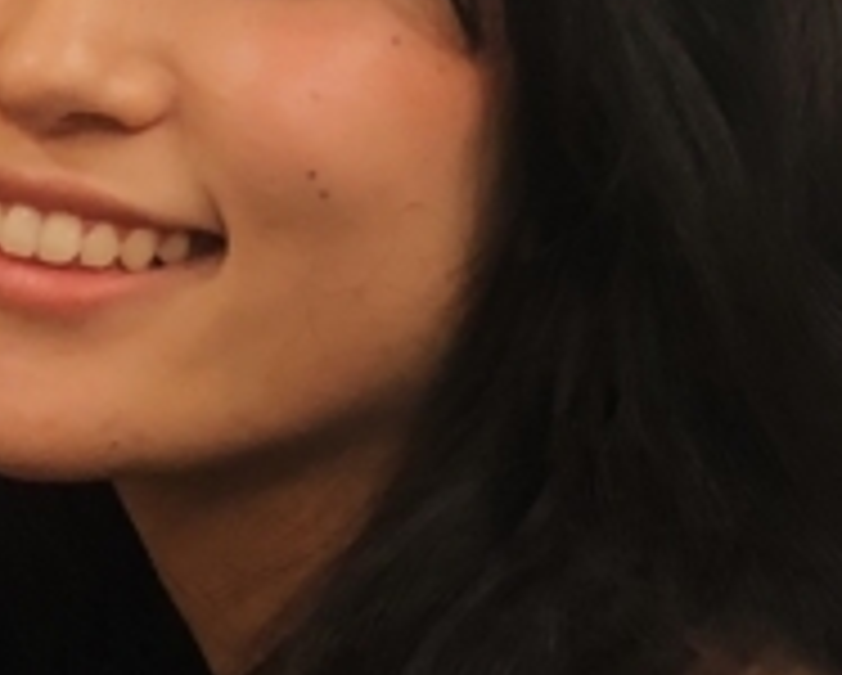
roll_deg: -0.4
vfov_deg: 9.9
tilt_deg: -2.6
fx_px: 3867
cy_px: -63
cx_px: 162
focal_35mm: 155
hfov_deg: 12.4
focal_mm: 3.99
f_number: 1.8
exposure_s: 1/15
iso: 50
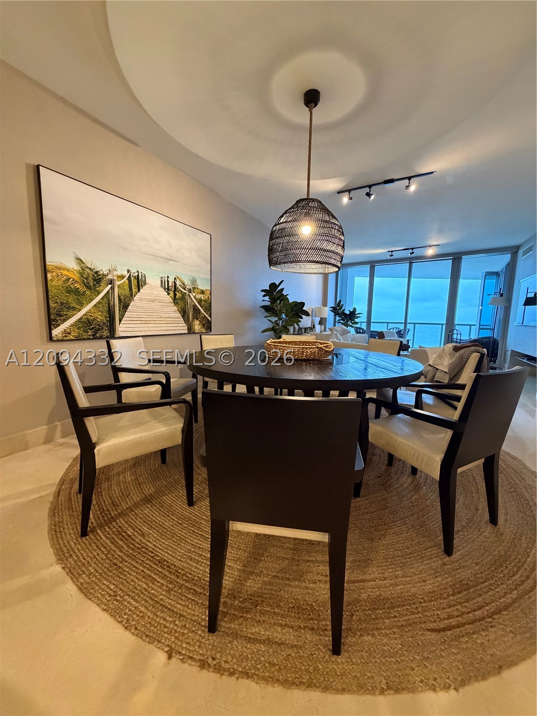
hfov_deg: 85.7
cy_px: 358
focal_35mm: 14
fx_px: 290
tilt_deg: -7.6
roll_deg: -1.6
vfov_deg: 102.1
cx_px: 268
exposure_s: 1/60
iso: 800
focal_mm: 2.22
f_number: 2.2
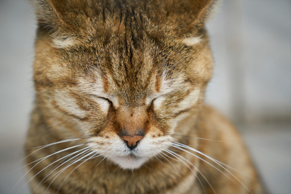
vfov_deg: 19.5
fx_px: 566
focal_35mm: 70
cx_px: 146
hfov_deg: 28.8
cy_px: 97
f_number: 5.6
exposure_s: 1/400
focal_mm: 70
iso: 200
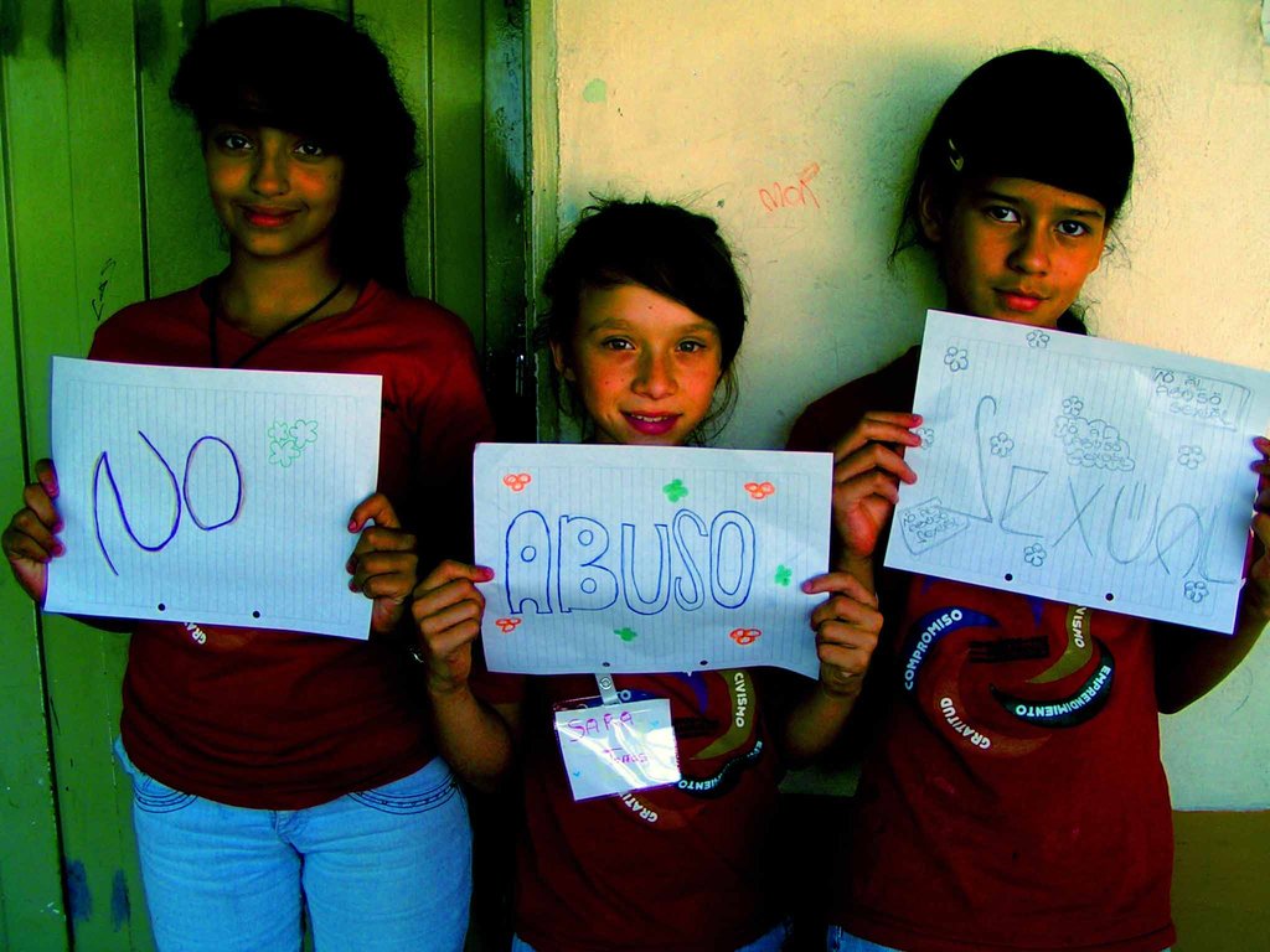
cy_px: 476
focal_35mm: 38
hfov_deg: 49.0
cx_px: 635
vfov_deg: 37.7
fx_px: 1394
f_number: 4
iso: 50
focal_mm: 5.8
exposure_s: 1/60
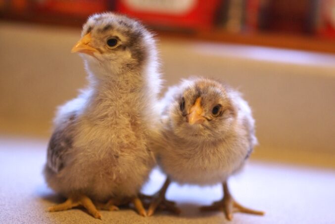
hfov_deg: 27.0
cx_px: 168
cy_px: 112
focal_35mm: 75
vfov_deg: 18.2
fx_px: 699
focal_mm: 50
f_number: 2.8
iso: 400
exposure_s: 1/20
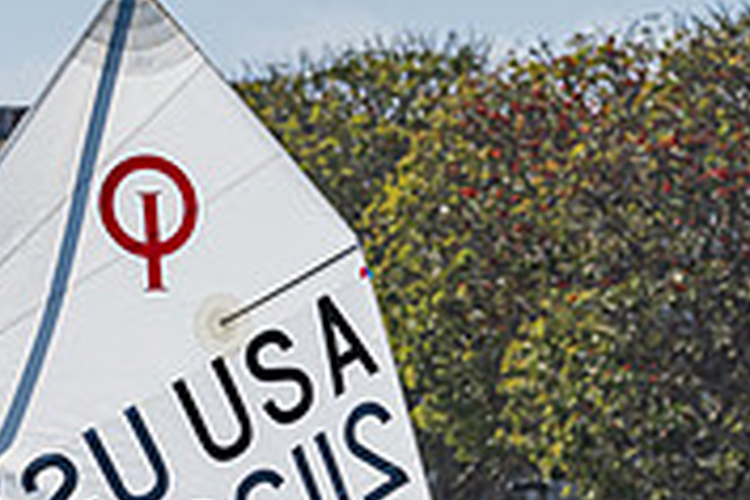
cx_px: 74
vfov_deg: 1.6
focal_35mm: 874
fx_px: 18207
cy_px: 748
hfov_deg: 2.4
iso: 320
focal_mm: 210
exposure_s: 1/1250
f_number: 9
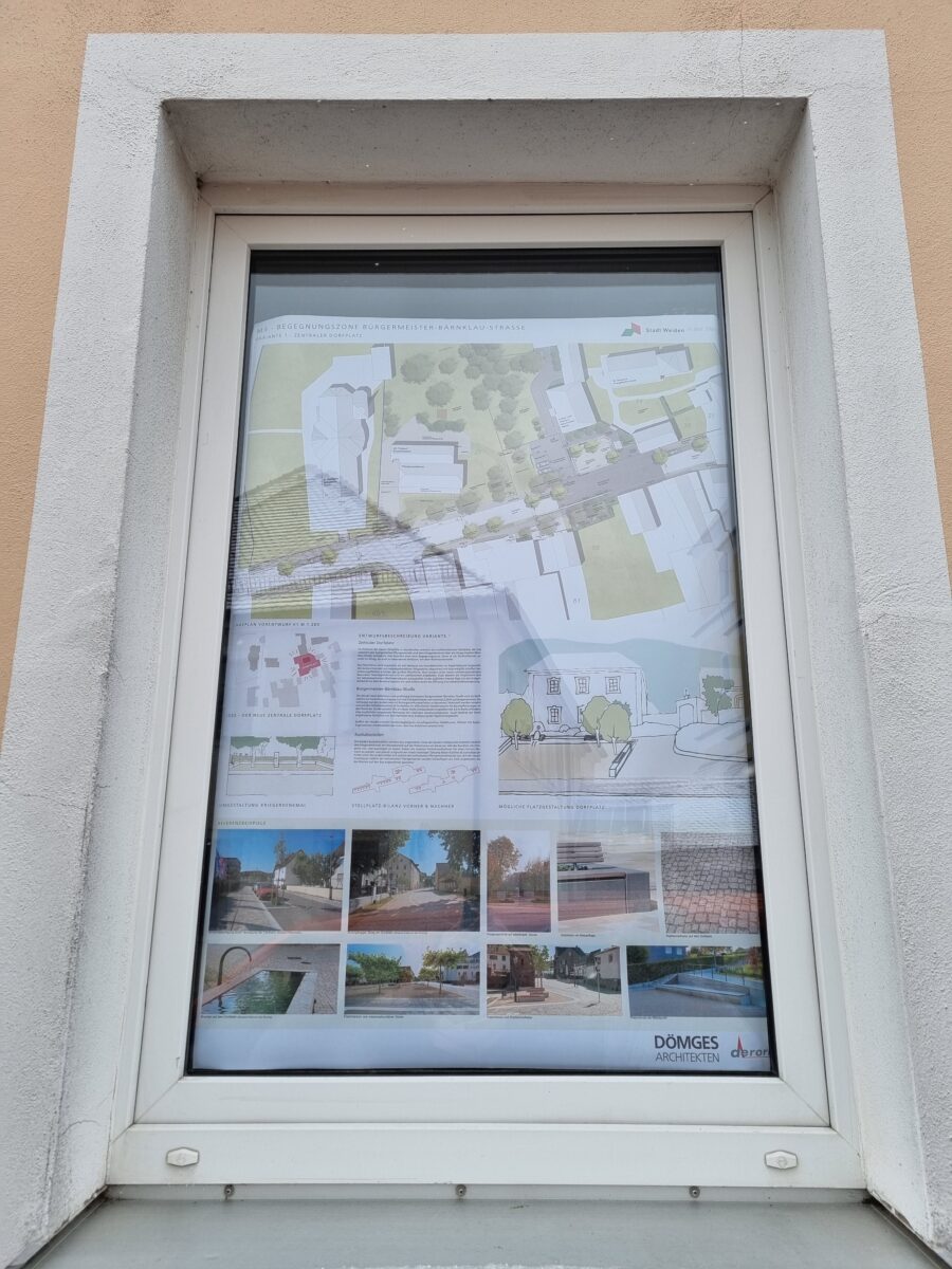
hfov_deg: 53.1
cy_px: 634
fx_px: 953
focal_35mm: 26
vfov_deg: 67.3
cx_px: 476
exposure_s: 1/798
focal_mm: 5.4
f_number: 1.8
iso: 50
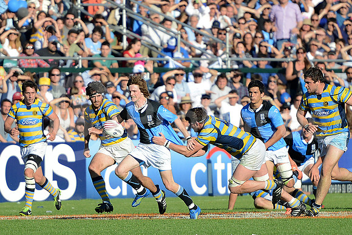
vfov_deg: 7.0
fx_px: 1907
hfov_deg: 10.5
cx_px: 176
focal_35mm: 195
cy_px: 118
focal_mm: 195
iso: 320
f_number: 2.8
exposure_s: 1/2500
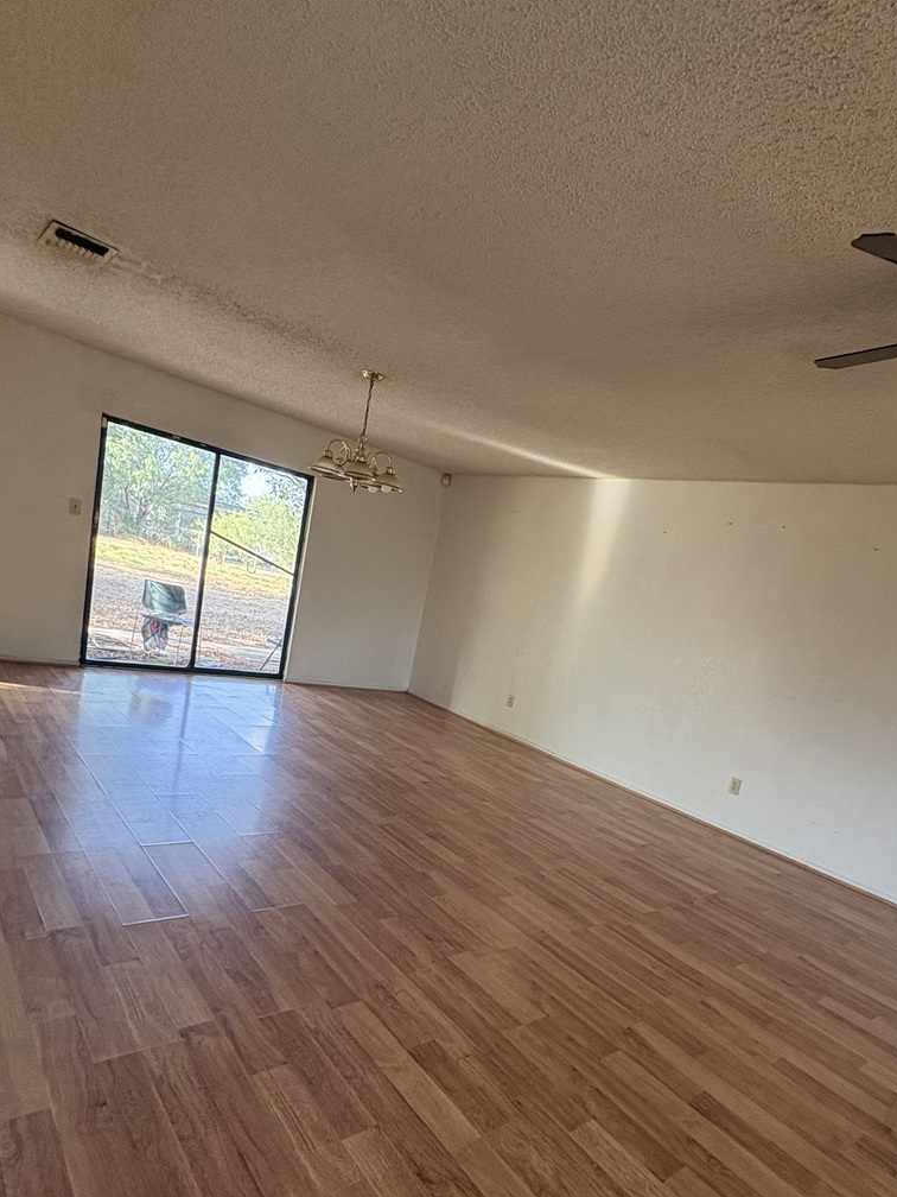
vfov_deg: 80.5
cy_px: 733
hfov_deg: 65.7
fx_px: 691
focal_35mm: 20
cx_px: 507
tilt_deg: -10.5
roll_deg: -12.1
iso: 200
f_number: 2.2
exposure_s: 1/87
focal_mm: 2.22
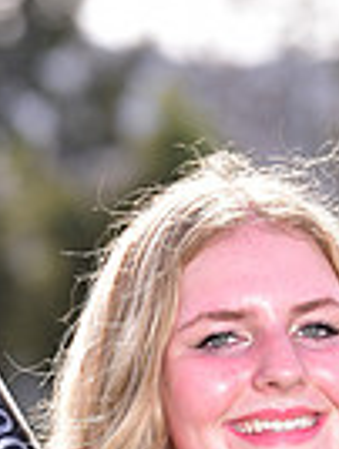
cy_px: 657
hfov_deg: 2.4
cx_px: 290
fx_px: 8122
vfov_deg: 3.2
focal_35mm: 624
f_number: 5
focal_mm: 150
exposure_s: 1/250
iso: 100
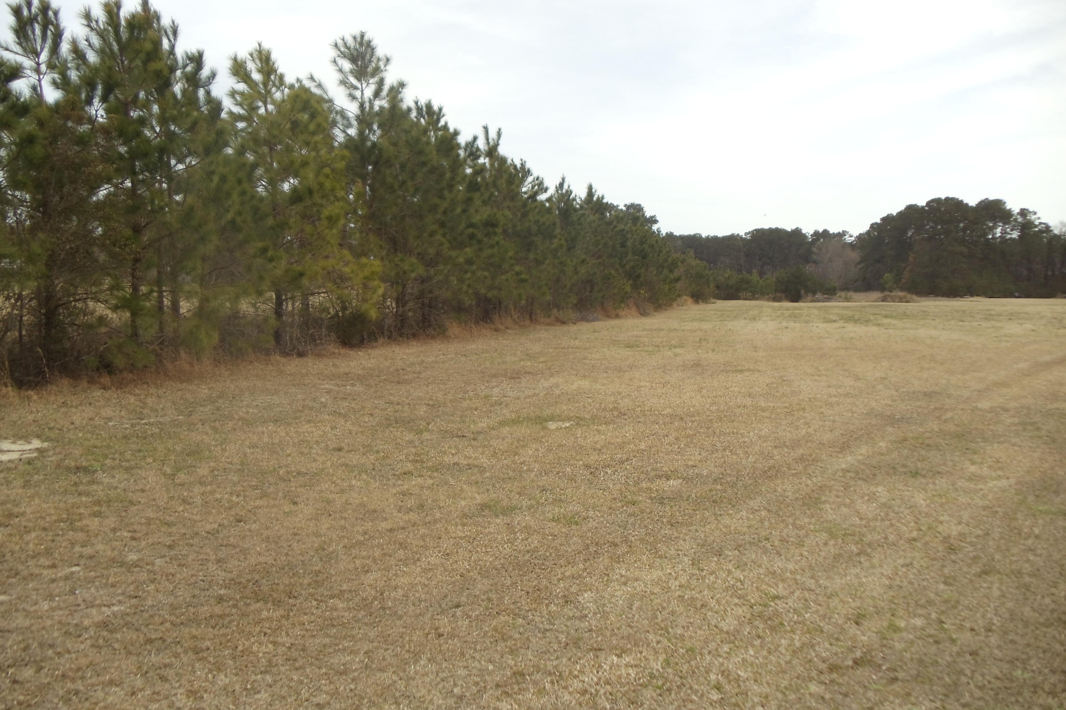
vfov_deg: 29.2
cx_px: 535
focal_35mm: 46
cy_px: 360
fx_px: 1362
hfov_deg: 42.7
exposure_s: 1/160
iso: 80
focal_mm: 6
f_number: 7.1
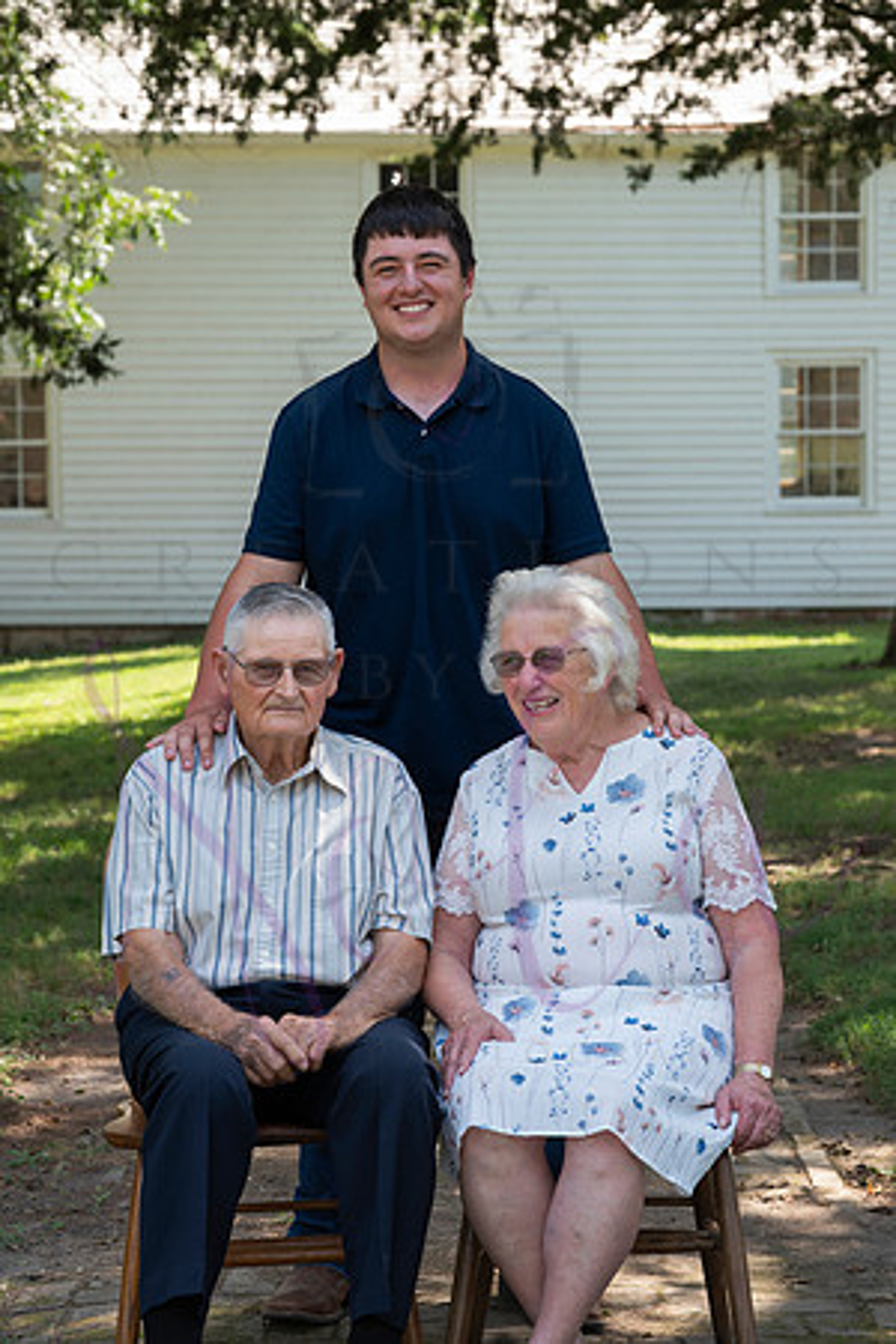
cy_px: 672
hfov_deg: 13.0
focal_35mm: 105
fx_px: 3920
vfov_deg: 19.5
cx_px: 448
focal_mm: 105
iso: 400
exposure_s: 1/160
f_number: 8
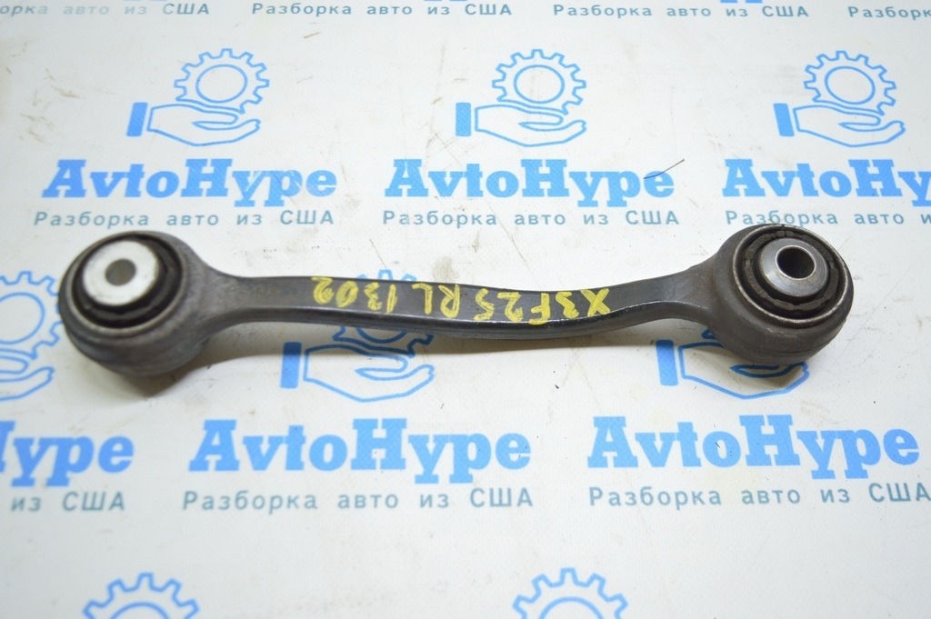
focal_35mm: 36
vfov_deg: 36.8
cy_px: 310
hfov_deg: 53.2
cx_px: 466
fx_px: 930
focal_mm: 24
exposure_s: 1/40
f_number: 4
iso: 400
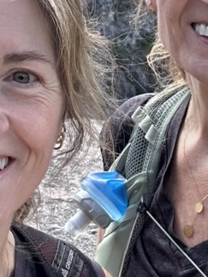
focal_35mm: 95
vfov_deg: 19.8
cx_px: -26
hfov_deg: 15.2
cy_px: -19
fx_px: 760
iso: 25
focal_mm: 2.69
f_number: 1.9
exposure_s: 1/164
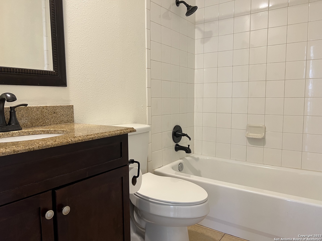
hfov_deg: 67.3
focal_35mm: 26
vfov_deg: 53.1
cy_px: 120
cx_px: 161
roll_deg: +0.2
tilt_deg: -5.8
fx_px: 242
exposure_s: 1/60
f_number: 1.5
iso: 100
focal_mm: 5.7
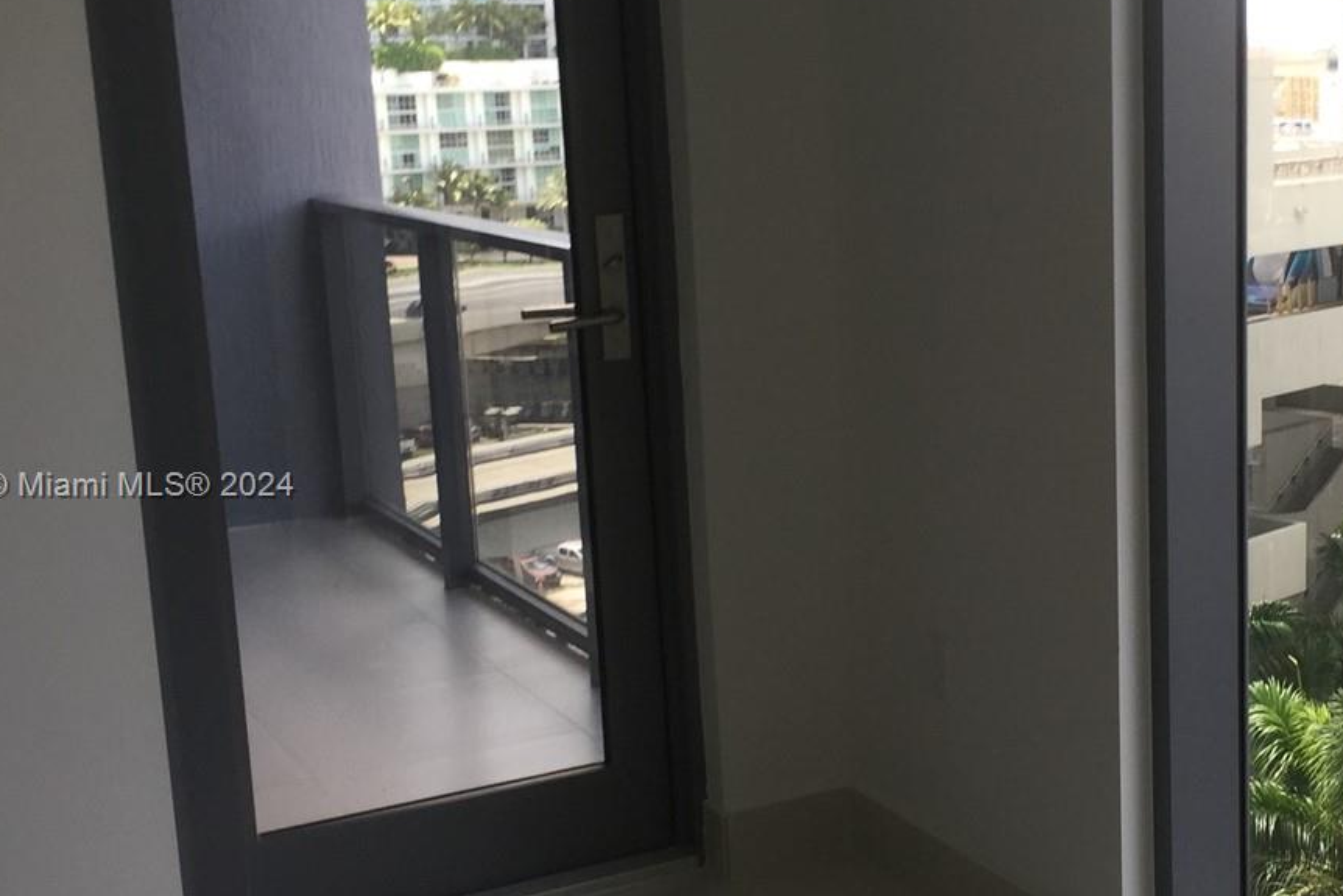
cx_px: 1042
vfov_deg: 24.2
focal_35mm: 56
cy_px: 488
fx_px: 2089
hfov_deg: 34.7
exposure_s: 1/120
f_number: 2.2
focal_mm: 4.15
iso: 32
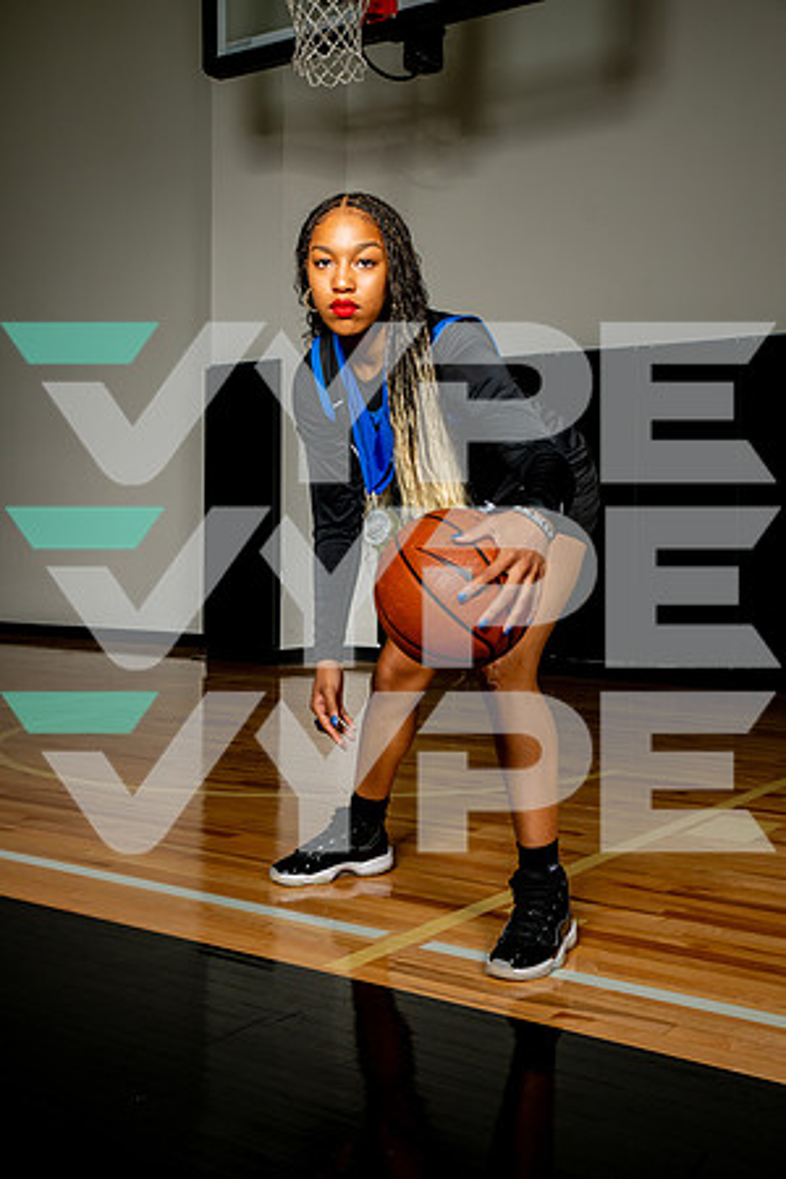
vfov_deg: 46.4
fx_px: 1375
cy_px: 590
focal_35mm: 42
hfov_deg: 31.9
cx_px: 393
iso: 250
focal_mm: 42
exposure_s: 1/500
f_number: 8
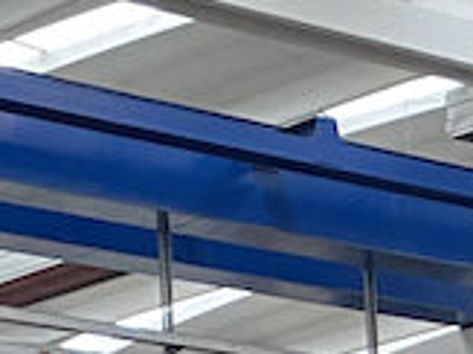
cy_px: 1204
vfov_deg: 6.4
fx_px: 2785
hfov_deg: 8.6
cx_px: 1230
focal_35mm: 204
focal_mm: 4.25
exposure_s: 1/50
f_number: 1.8
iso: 200
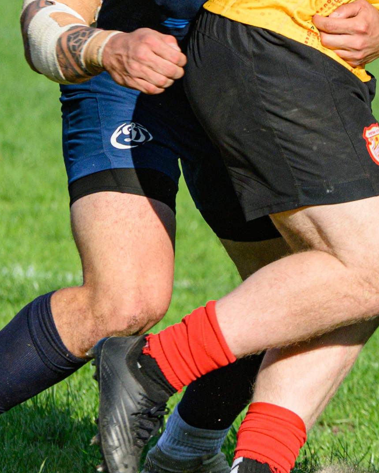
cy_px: 37
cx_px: 337
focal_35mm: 990
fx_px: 13879
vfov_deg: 2.0
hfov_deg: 1.6
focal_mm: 200
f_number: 5
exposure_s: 1/2500
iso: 500
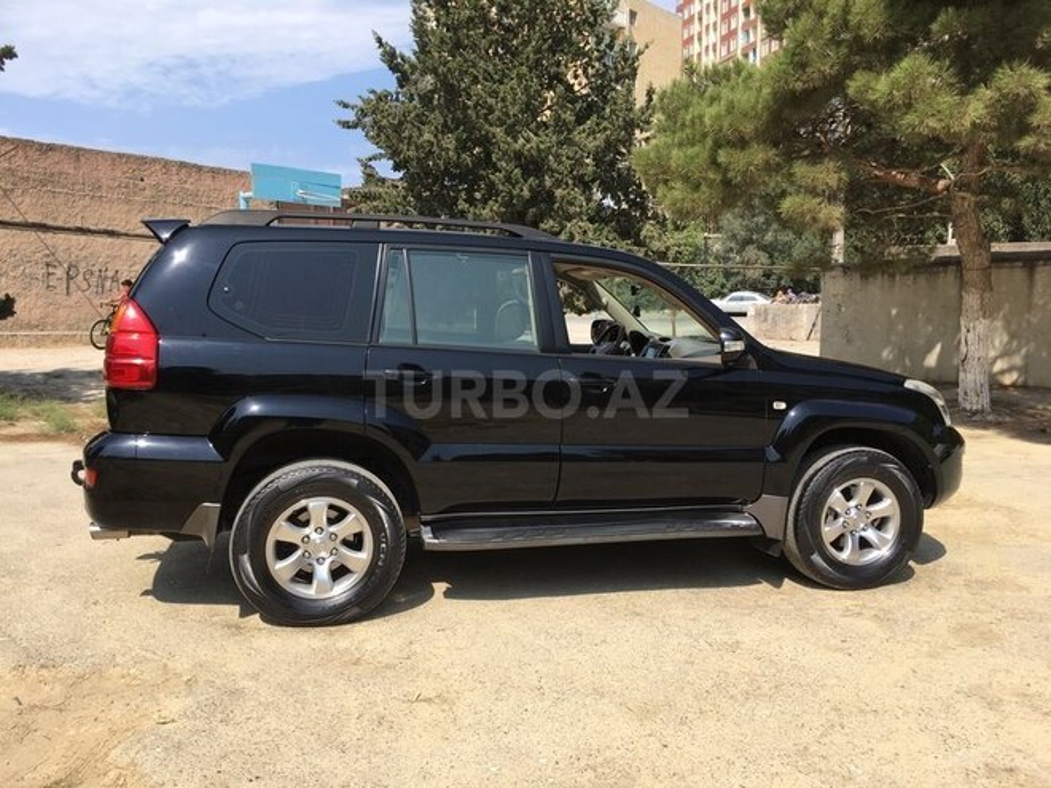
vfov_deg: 48.2
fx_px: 880
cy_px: 394
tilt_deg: -5.4
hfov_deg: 61.7
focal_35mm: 29
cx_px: 526
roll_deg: -0.1
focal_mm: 4.15
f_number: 2.2
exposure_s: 1/1026
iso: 25
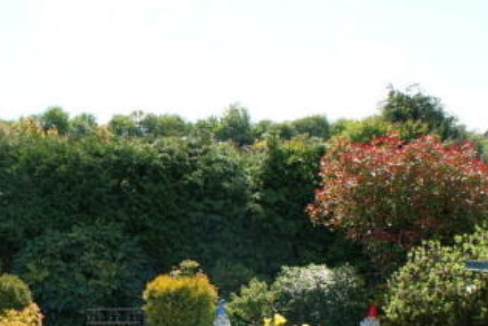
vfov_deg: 23.9
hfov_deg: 34.1
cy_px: 246
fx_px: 759
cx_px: 71
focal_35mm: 56
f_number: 9
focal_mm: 18
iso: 100
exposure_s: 1/80
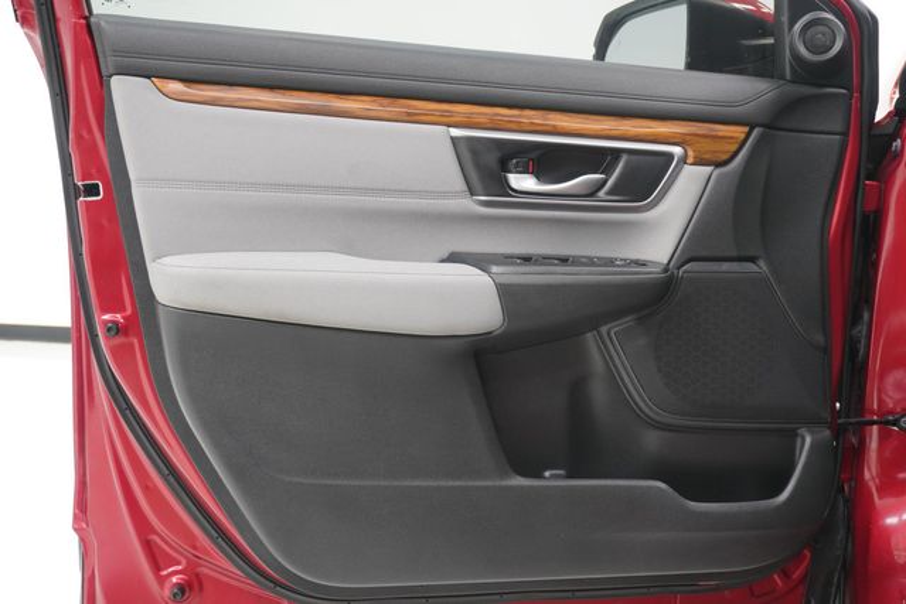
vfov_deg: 34.2
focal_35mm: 39
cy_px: 302
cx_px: 453
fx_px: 982
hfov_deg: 49.5
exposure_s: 1/60
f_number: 4.5
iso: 640
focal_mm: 26
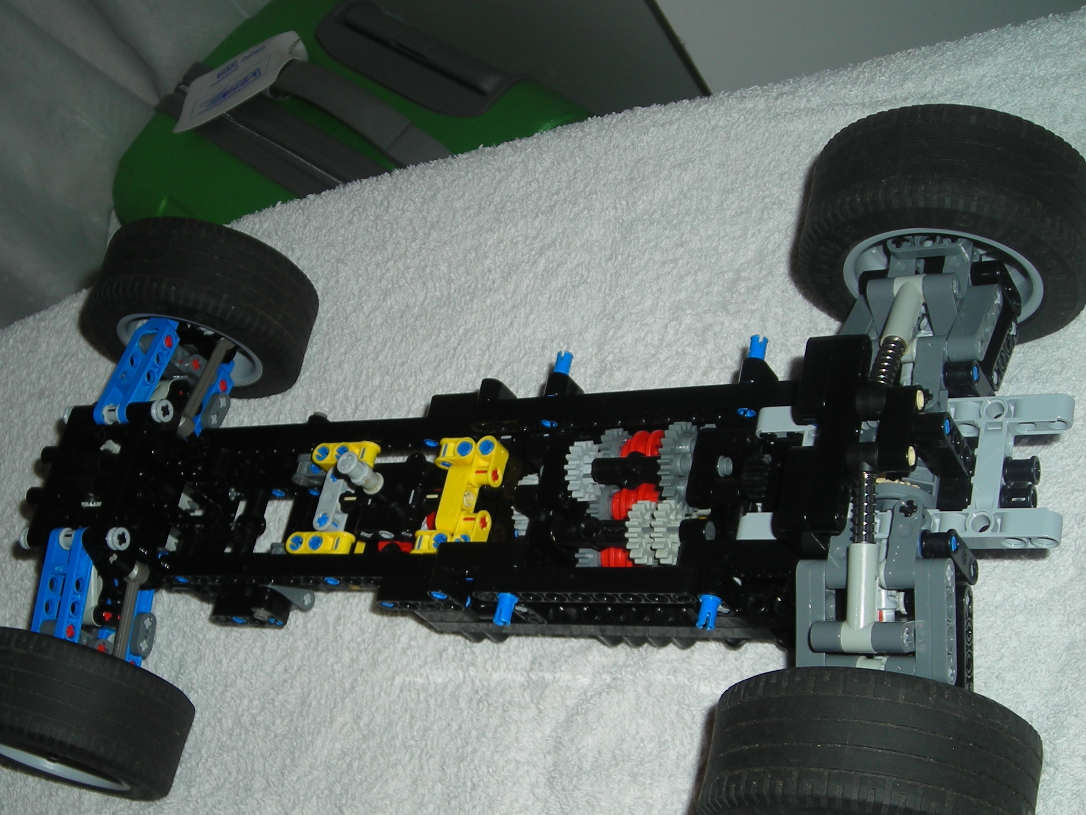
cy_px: 482
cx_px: 469
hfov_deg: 36.1
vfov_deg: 27.5
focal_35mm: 53
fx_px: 1663
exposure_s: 1/60
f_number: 3.2
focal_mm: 6.3
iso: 50
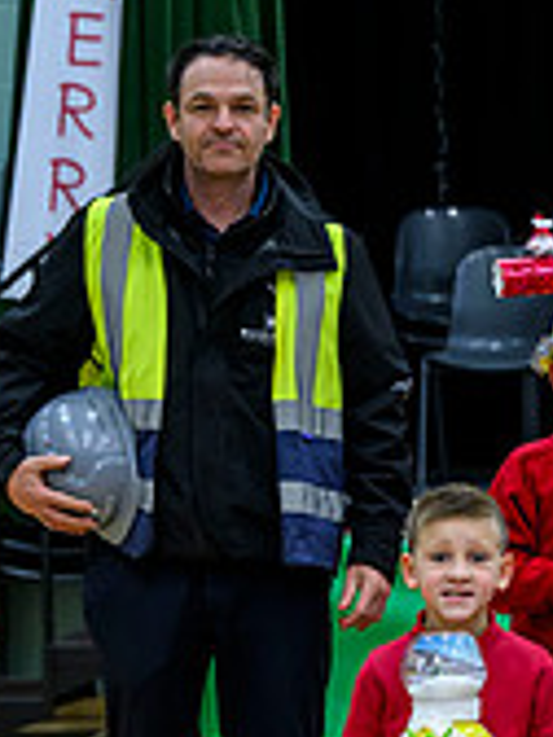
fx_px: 7200
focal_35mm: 338
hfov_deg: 4.3
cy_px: 530
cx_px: 1141
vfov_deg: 5.9
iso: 2000
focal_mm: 92
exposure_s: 1/160
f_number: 4
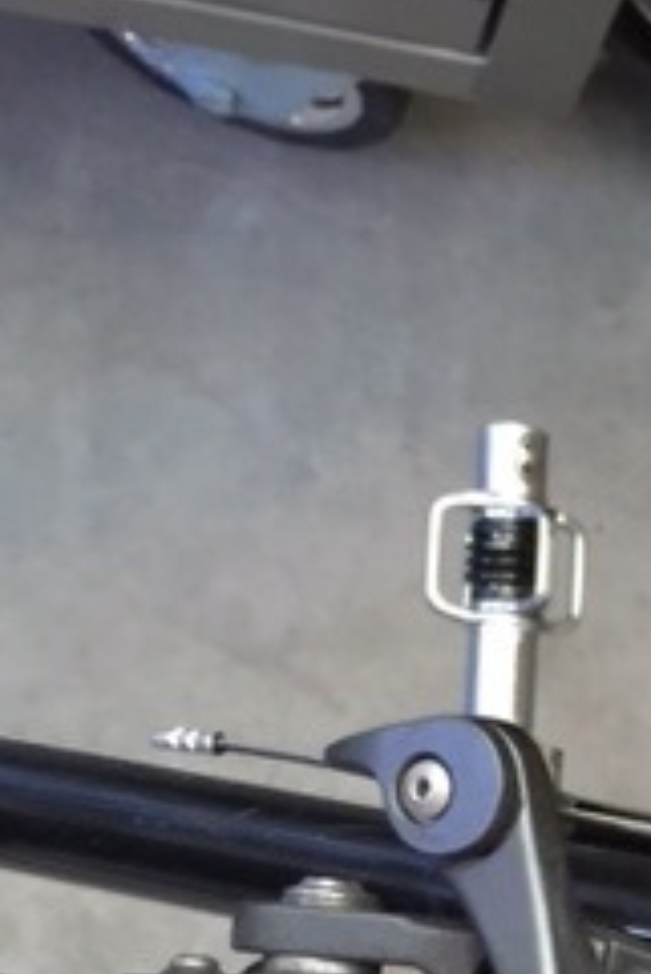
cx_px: 922
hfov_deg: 15.9
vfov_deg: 24.3
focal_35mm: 80
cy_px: 946
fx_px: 2167
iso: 125
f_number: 2.2
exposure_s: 1/4
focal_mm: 4.15
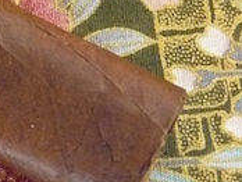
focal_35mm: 303
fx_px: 2121
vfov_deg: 4.9
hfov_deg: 6.4
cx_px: -214
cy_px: -51
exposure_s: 1/13
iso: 400
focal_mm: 13.4
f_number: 3.2
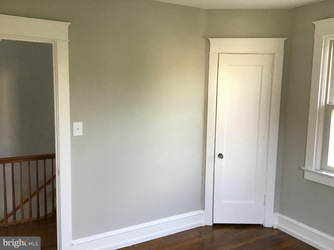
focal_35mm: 31
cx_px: 167
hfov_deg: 58.4
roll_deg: -1.7
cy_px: 125
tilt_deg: -5.2
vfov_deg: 45.4
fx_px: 299
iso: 80
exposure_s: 1/30
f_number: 2.4
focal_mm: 3.3
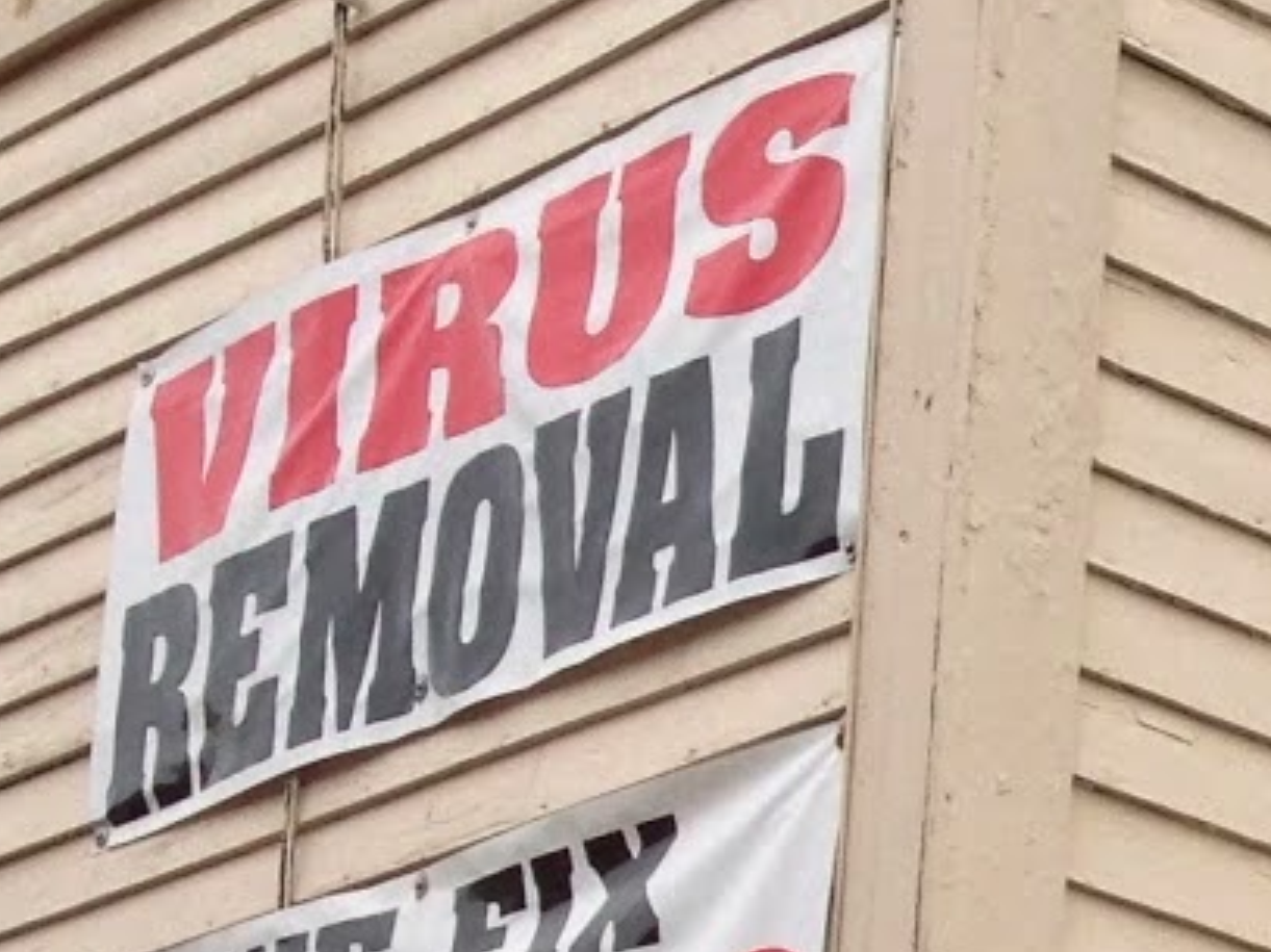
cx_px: 2498
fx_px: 6093
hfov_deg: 10.9
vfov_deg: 8.5
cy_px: 1820
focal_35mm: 166
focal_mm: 4.13
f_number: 2.4
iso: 50
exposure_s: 1/234
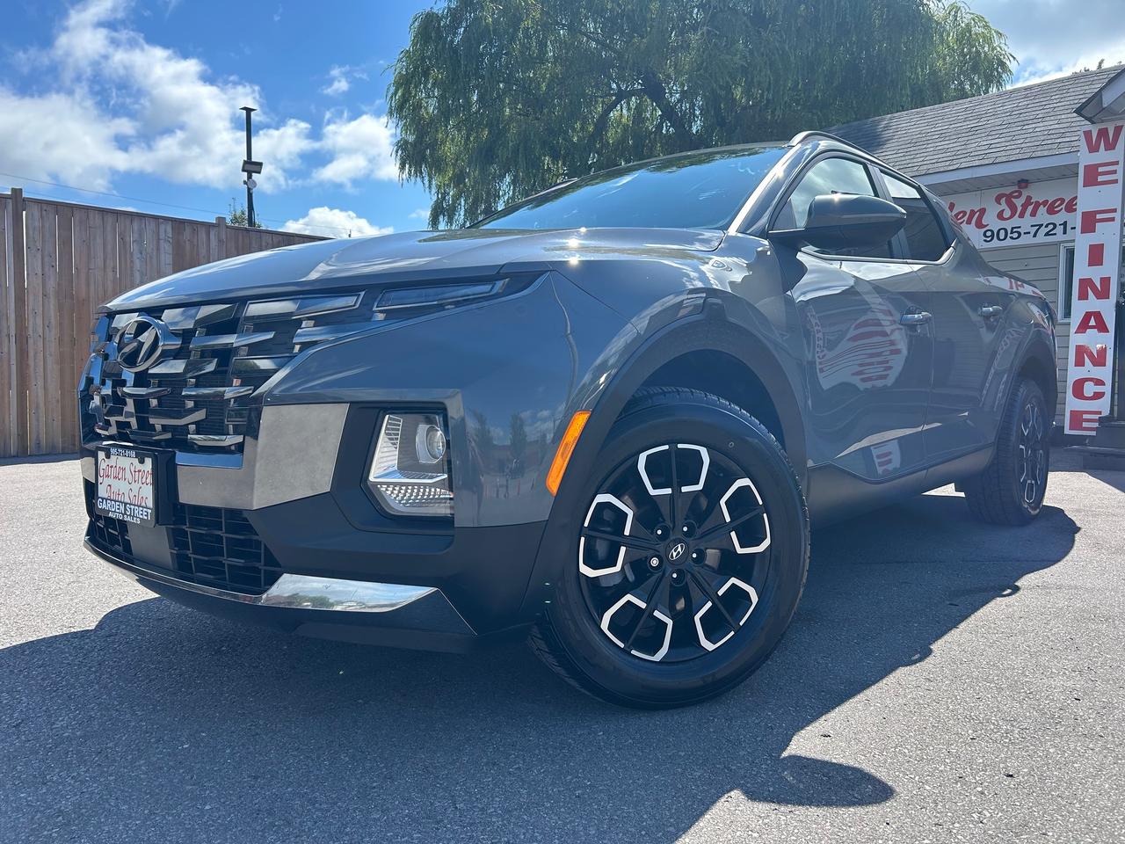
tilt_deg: -3.1
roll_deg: -0.8
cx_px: 562
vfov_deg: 53.1
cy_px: 422
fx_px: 845
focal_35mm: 26
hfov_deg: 67.3
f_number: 1.5
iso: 50
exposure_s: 1/1934
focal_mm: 5.7
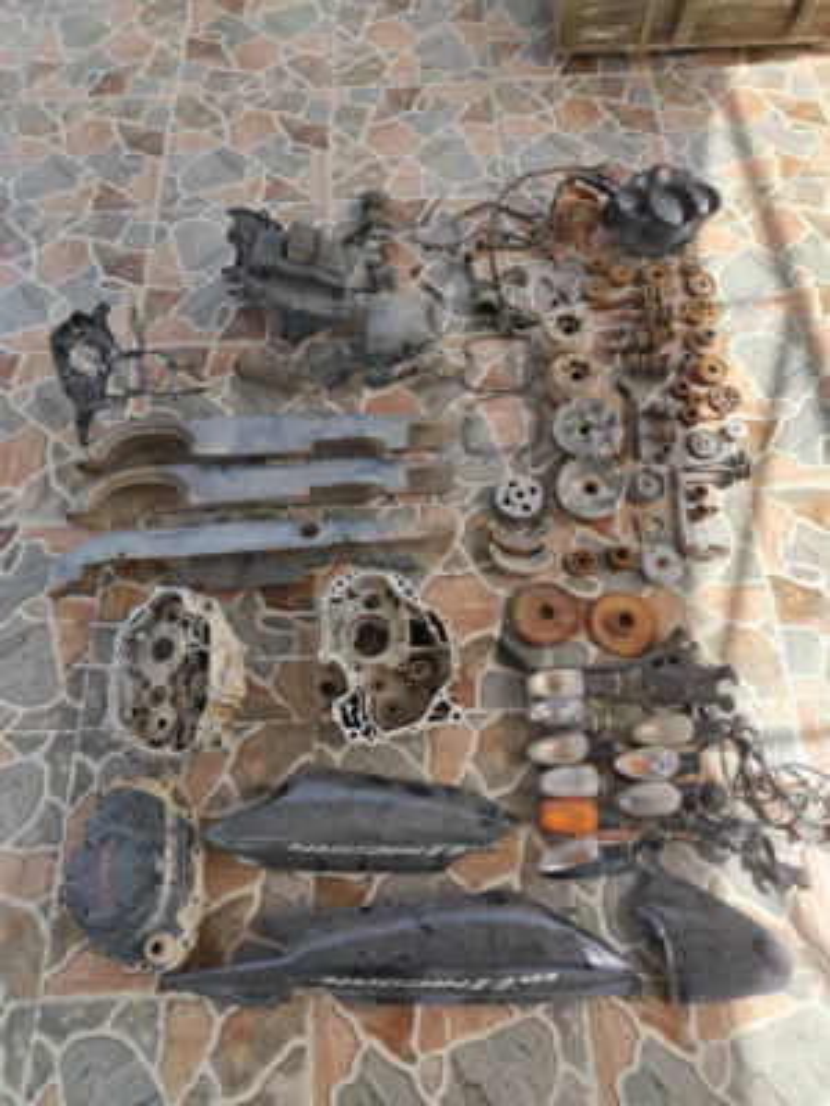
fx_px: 767
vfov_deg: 71.6
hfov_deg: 56.8
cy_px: 553
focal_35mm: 24
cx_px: 415
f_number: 1.75
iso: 100
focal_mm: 5.25
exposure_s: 1/104
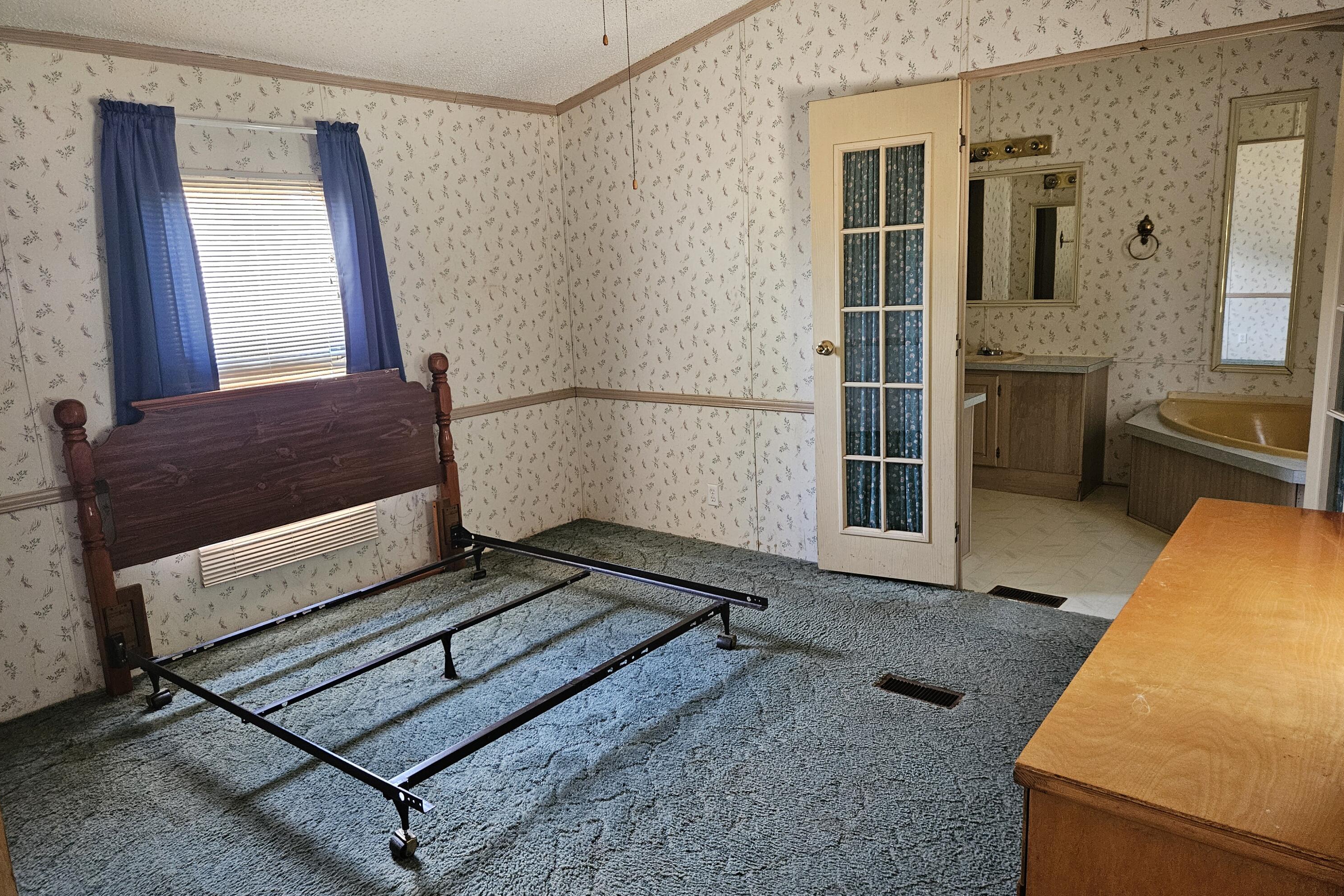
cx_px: 672
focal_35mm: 24
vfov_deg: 53.1
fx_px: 896
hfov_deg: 73.7
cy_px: 439
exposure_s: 1/60
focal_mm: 5.4
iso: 500
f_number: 1.8
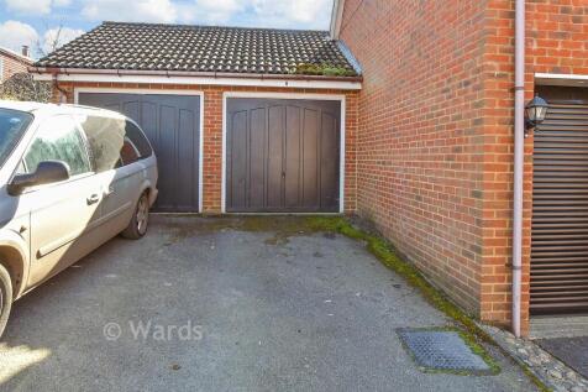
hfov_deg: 71.5
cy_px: 196
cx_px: 294
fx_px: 408
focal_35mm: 25
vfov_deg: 51.3
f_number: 8
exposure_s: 1/60
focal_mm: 17
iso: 160
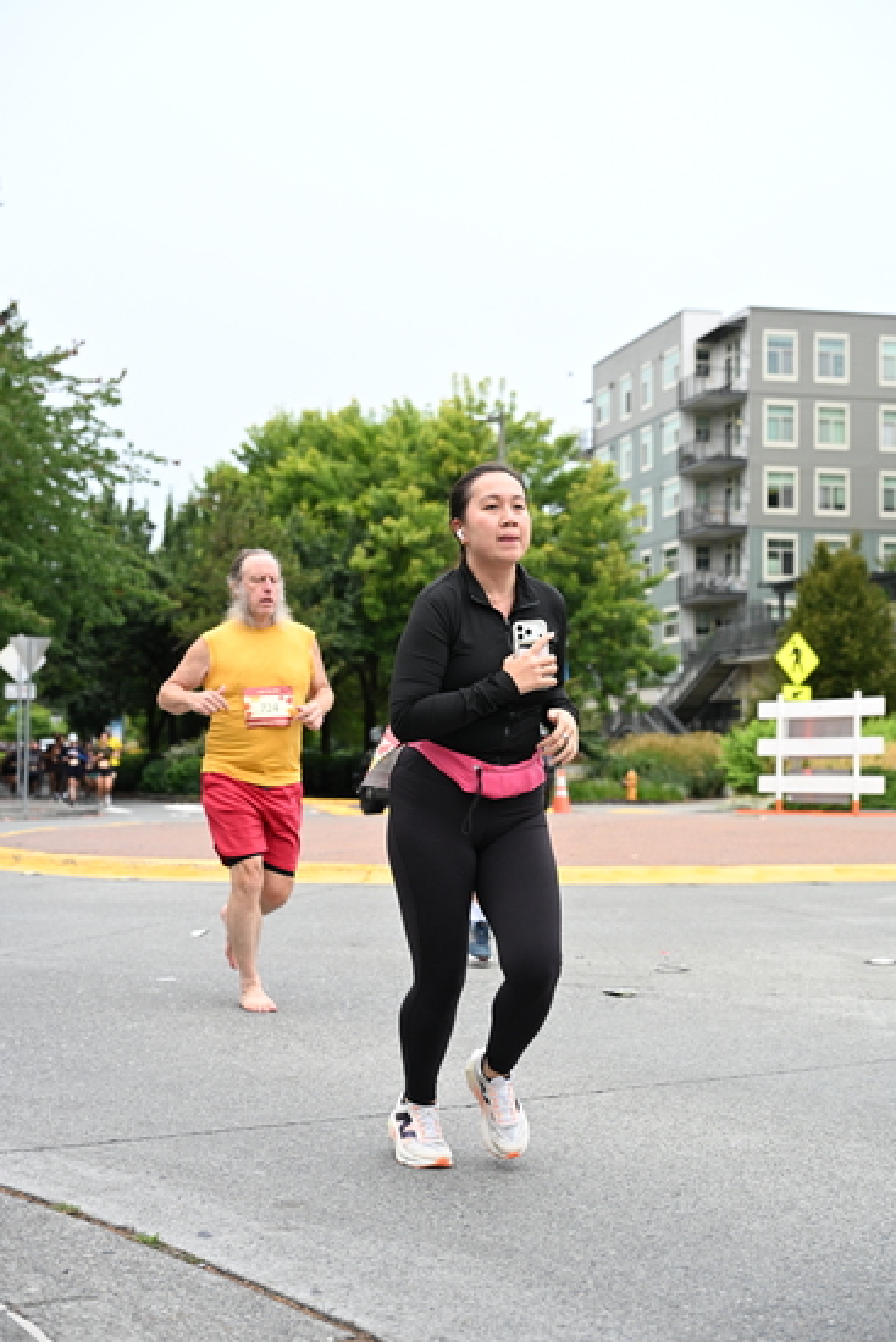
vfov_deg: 36.9
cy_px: 671
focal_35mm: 54
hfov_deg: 25.1
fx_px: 2015
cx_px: 448
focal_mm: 54
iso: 1600
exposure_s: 1/800
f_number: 4
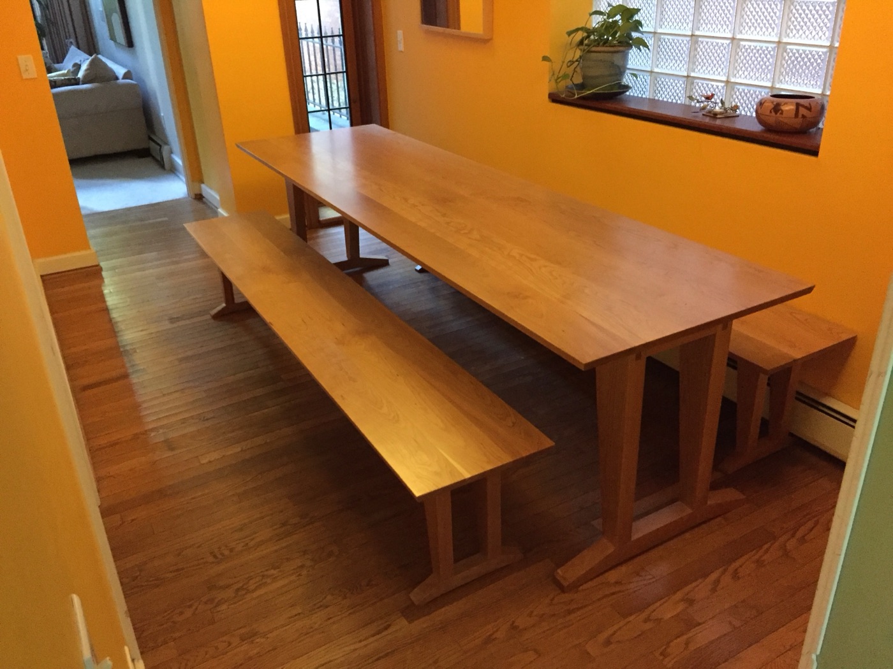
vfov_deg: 48.2
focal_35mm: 29
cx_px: 446
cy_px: 334
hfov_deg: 61.7
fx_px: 748
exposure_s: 1/15
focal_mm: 4.15
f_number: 2.2
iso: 500
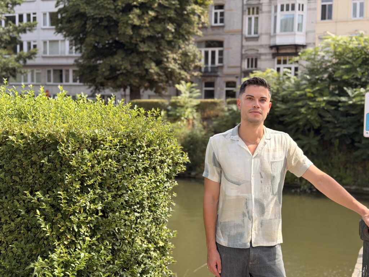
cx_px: 184
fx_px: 512
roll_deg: -0.9
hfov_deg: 39.7
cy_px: 138
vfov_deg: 30.3
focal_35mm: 48
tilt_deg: -4.2
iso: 80
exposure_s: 1/1838
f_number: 1.78
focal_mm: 6.76
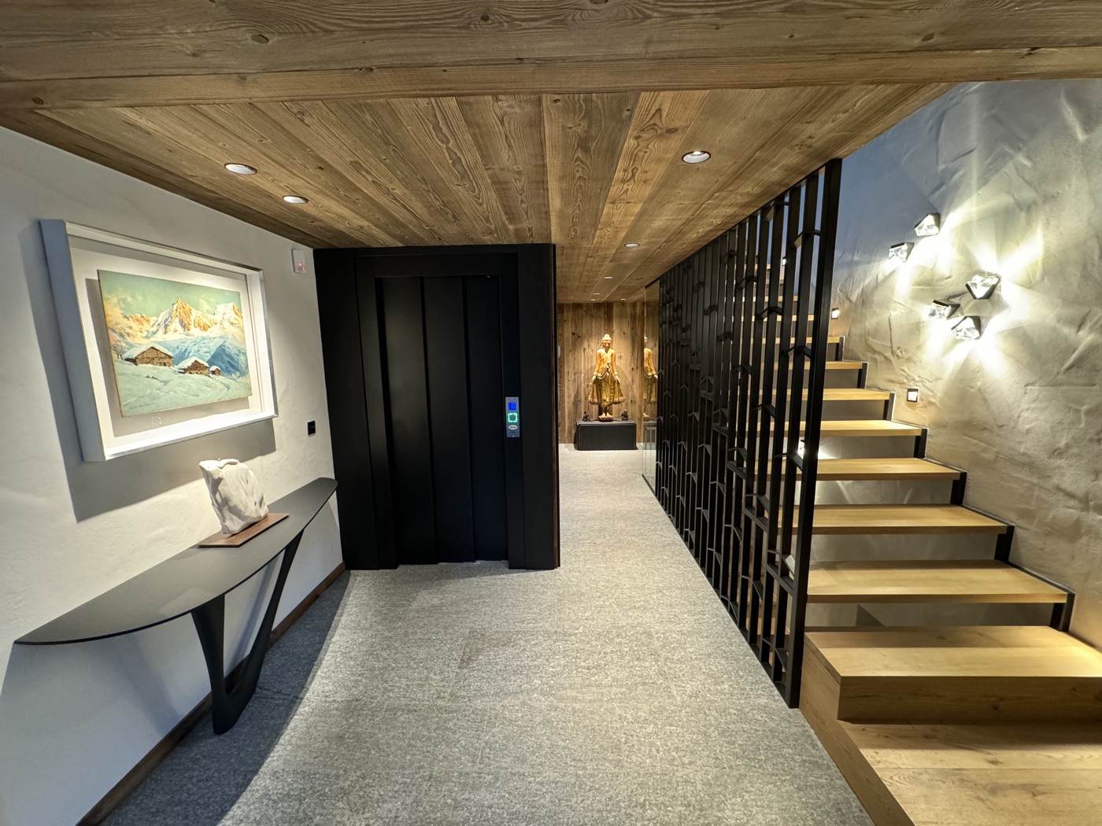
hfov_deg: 102.1
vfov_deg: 85.7
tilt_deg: -8.7
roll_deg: +1.0
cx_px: 551
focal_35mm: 14
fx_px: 446
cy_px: 413
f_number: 2.2
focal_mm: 2.22
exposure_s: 1/50
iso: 640
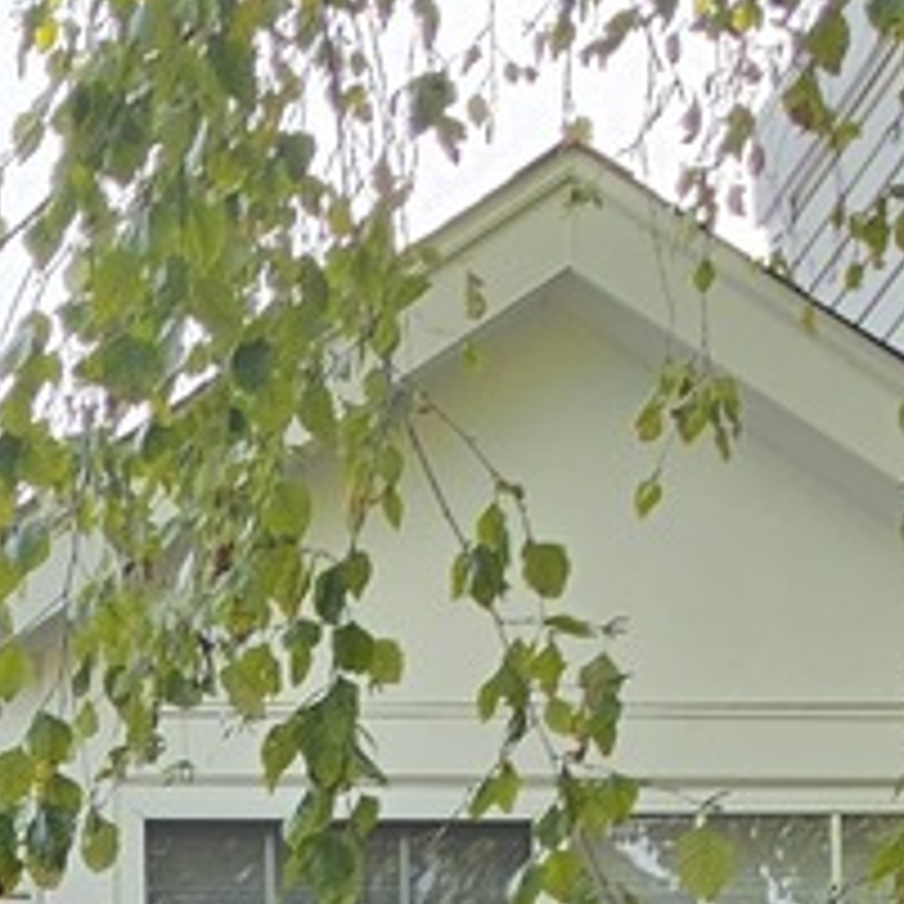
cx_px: -688
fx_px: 4314
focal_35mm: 146
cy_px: 2181
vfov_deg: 10.3
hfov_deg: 11.2
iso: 64
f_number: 1.4
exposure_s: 1/1884
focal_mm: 6.5
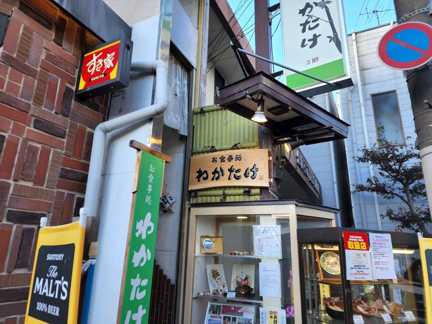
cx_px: 216
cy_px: 162
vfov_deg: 58.9
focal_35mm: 23
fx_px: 287
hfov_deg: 73.9
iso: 16
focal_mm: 6.4
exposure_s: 1/120
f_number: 1.8
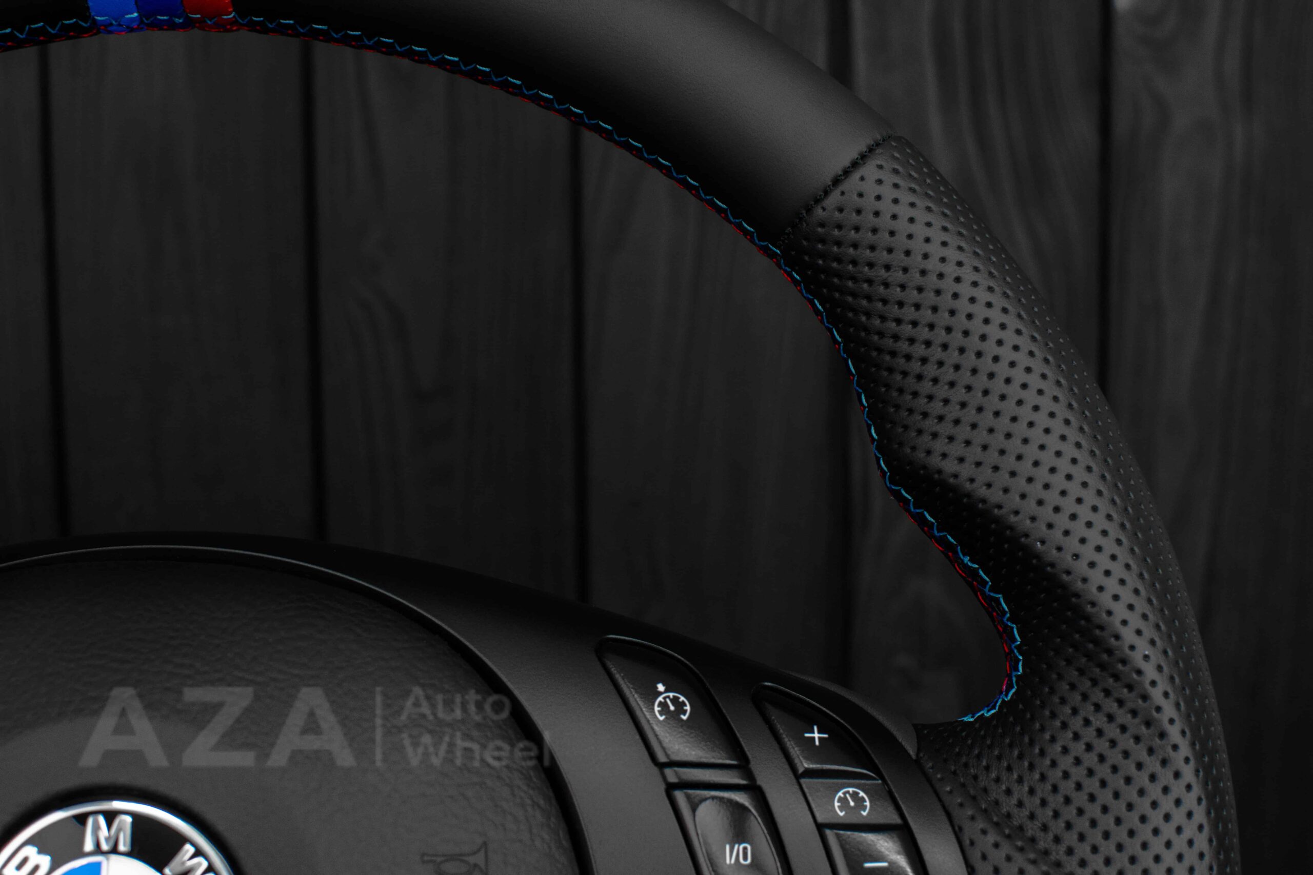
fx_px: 1915
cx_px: 656
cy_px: 438
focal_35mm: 52
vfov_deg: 25.8
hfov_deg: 37.8
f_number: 6.3
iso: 500
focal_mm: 35
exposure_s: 1/125
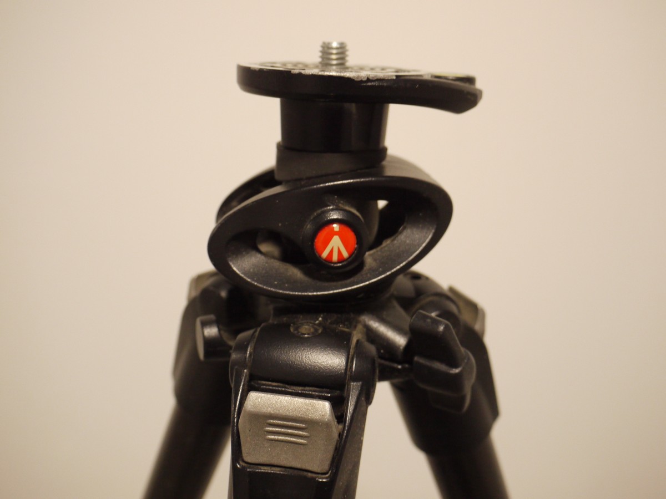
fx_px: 654
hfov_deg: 54.0
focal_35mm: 34
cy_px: 250
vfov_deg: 41.8
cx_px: 333
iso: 800
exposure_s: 1/50
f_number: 3.8
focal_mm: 17
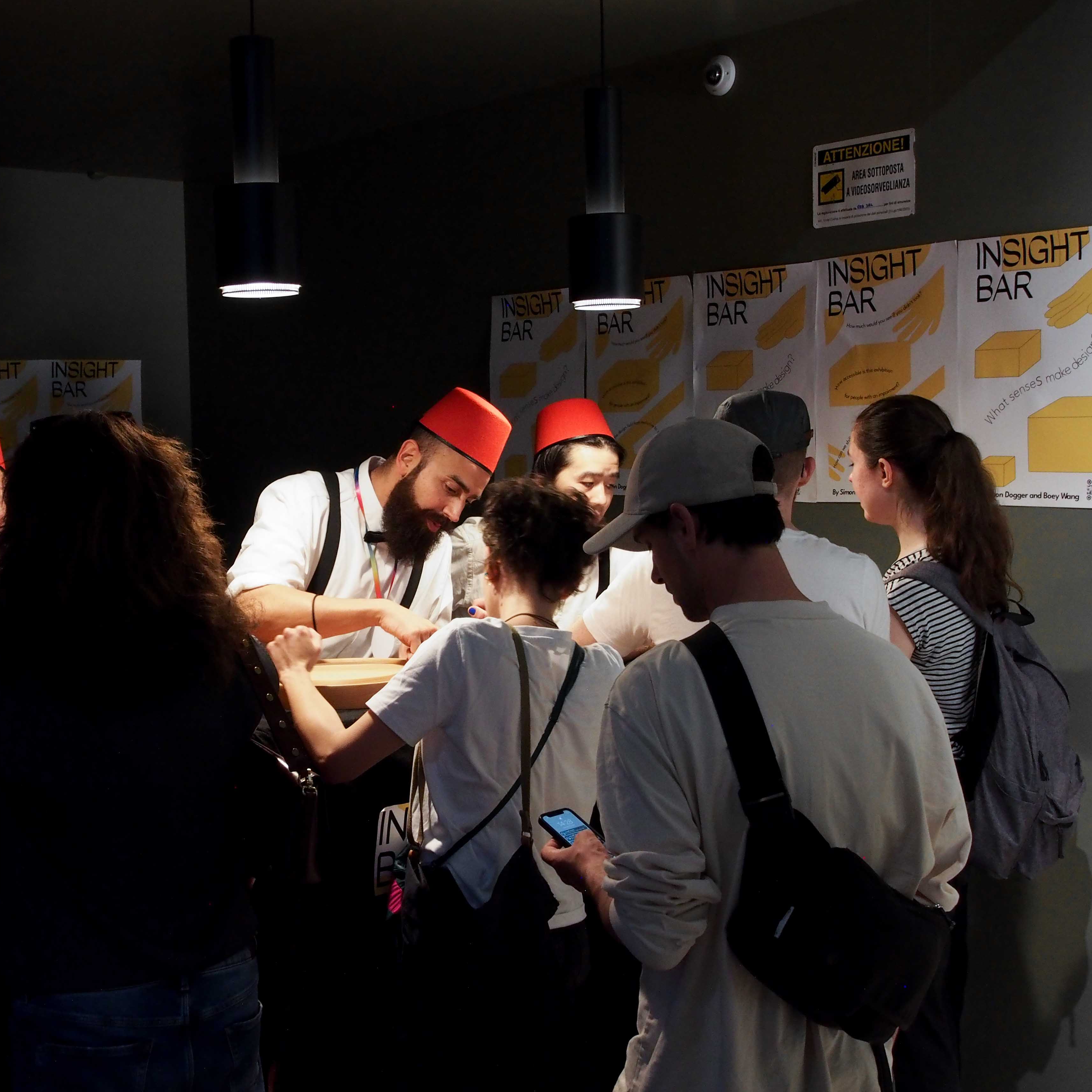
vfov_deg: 37.6
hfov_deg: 37.2
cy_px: 548
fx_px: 1606
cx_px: 382
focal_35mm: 45
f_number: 4.4
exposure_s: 1/50
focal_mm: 19
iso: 1600
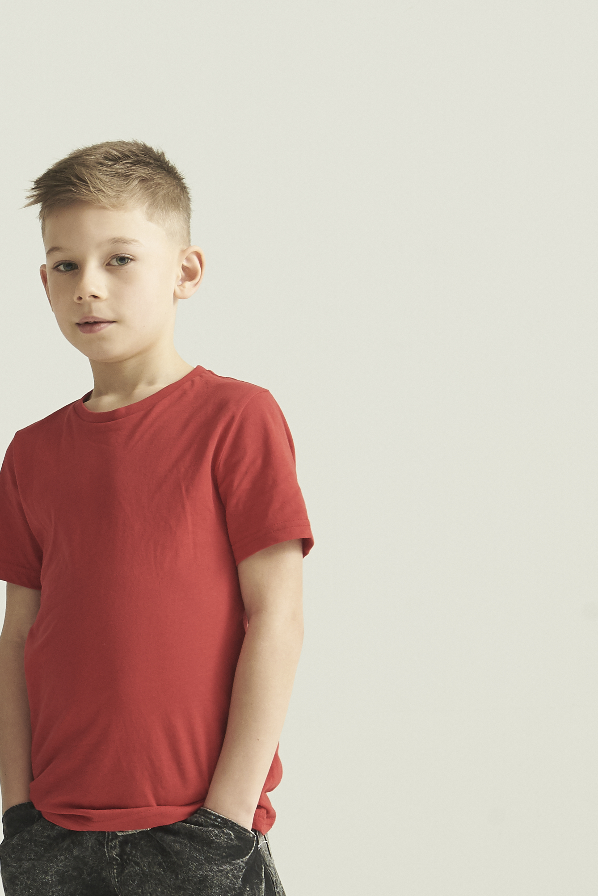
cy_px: 427
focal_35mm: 132
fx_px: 3286
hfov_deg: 10.2
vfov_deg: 15.5
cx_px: -118
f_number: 10
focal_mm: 45
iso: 400
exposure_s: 1/160
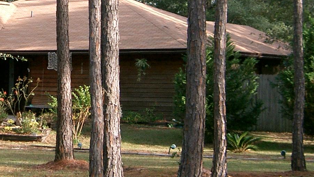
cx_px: 33
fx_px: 883
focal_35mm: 106
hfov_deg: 19.8
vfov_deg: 11.4
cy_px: 21
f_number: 2.8
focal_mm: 8
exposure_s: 1/400
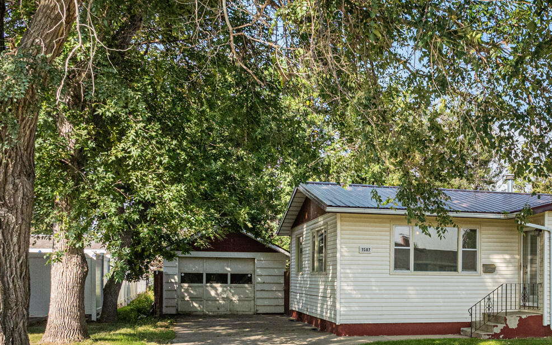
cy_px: 272
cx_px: 411
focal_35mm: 44
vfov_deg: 28.6
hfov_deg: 43.9
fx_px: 662
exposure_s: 1/200
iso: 400
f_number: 7.1
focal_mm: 12.29
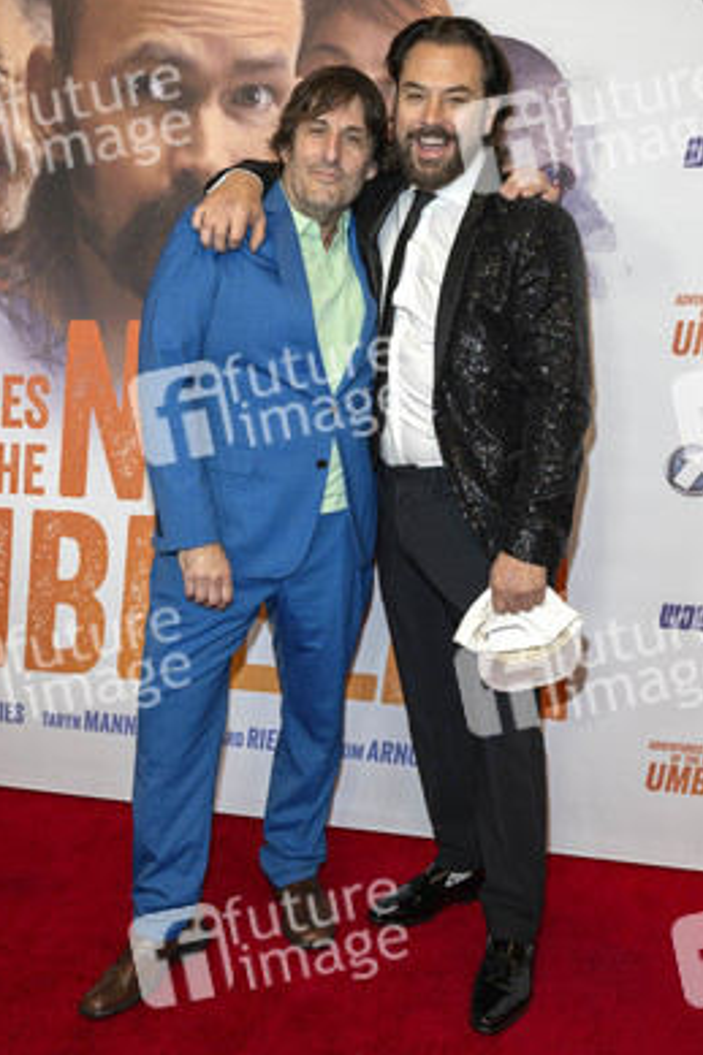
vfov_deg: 51.9
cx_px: 347
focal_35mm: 37
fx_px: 1085
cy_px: 537
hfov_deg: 35.9
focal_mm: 36
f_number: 5.6
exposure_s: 1/200
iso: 800
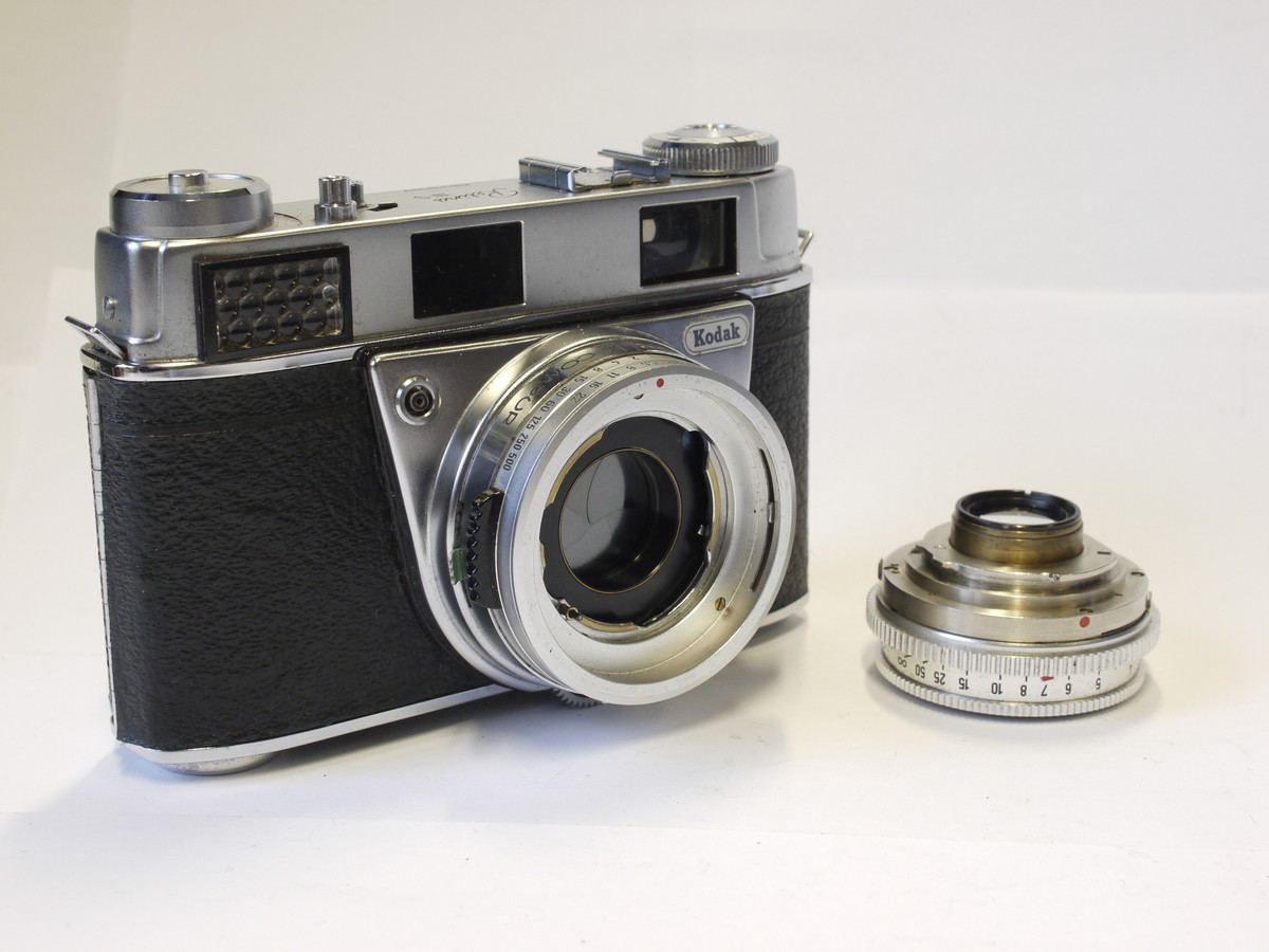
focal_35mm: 60
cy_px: 476
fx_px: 2200
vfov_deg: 24.4
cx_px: 634
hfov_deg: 32.2
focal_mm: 30
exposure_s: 1/15
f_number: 9
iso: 400
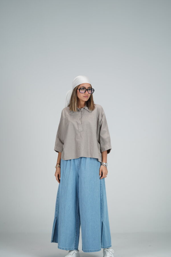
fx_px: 684
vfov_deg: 21.2
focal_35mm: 96
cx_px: 86
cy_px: 127
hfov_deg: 14.3
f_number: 1.6
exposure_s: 1/200
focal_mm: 85
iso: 100
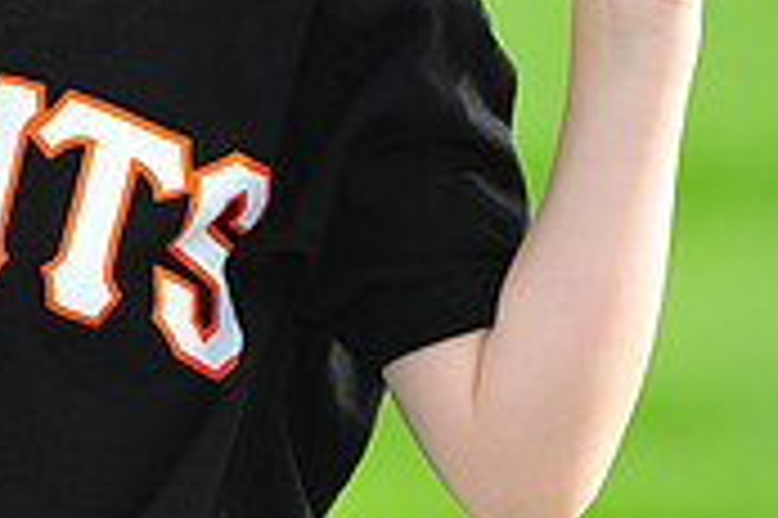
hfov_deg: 3.7
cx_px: -22
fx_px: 11939
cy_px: -162
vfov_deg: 2.5
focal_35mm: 553
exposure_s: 1/1600
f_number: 4
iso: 400
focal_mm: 165
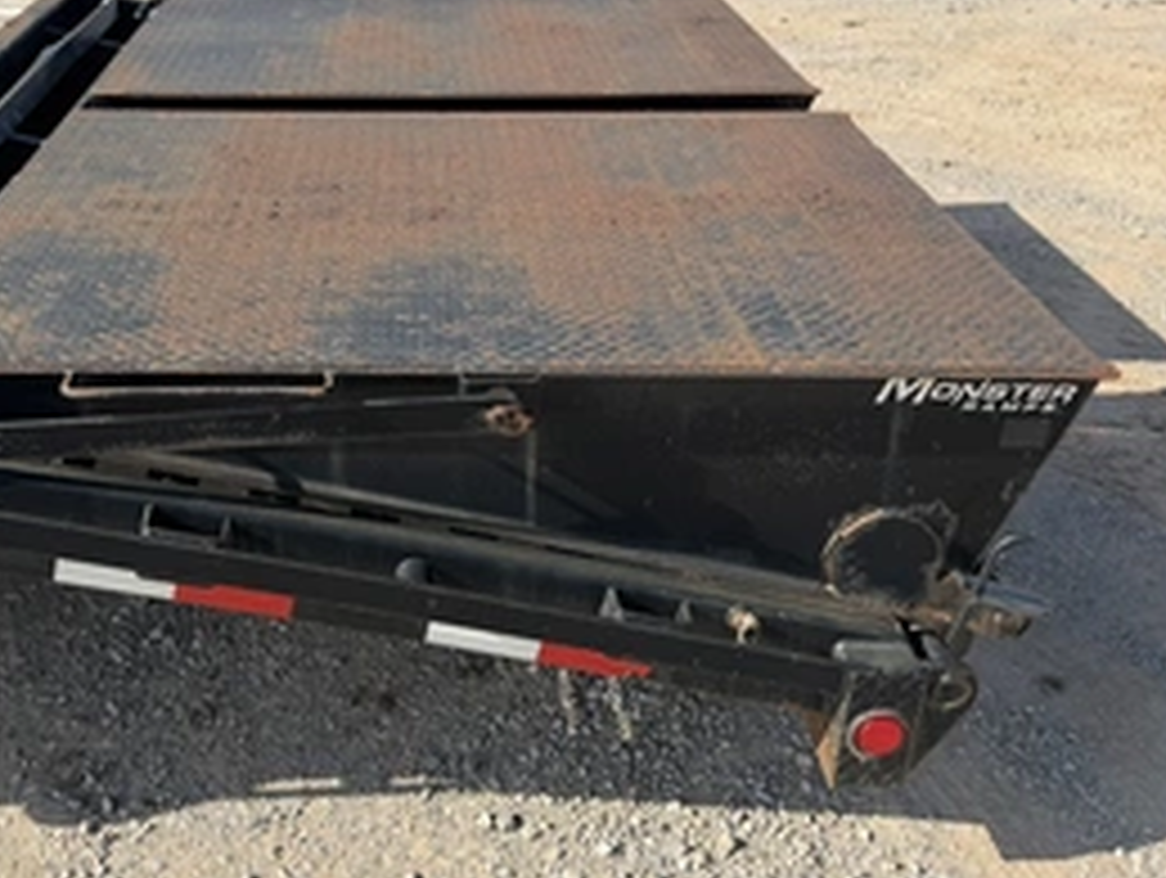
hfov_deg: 49.4
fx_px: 1248
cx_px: 405
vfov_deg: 38.6
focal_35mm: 37
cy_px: 342
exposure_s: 1/3584
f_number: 1.78
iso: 80
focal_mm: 6.76
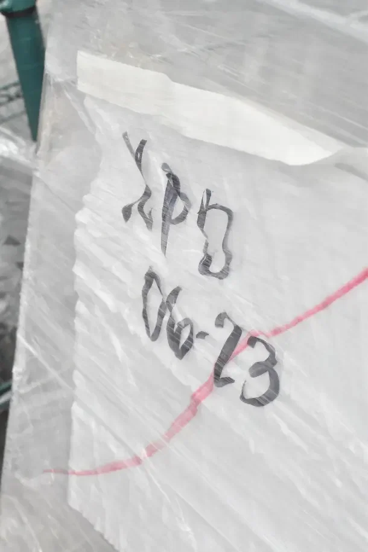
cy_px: 276
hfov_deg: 25.1
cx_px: 184
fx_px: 827
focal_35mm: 54
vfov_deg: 36.9
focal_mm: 36
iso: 1600
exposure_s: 1/640
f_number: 13
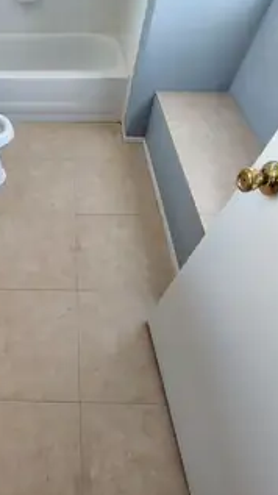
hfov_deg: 48.4
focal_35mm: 22
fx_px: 289
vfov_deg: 81.2
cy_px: 250
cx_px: 55
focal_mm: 2.13
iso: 321
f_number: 2.2
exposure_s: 1/50
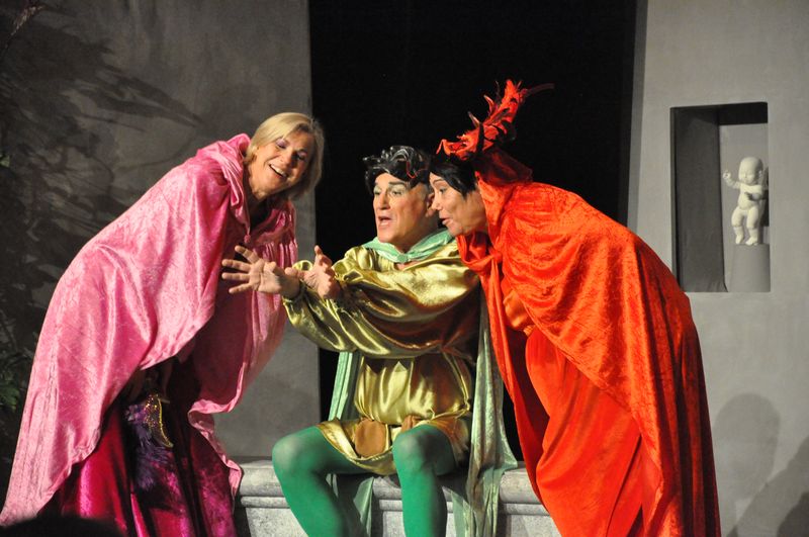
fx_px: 3534
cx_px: 404
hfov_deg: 13.1
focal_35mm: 158
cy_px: 268
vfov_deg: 8.7
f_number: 5.6
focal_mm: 105
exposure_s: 1/60
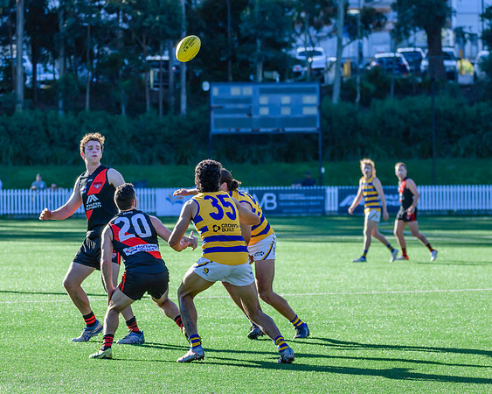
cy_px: 194
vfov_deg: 6.9
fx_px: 3248
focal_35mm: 223
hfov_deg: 8.7
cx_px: 249
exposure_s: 1/2000
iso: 800
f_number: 5.6
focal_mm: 150
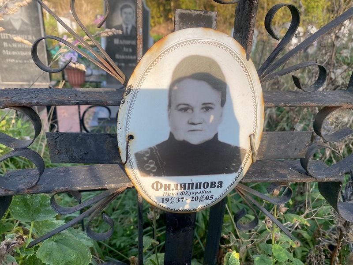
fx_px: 265
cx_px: 176
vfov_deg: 53.1
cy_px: 132
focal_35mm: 26
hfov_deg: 67.3
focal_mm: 4.25
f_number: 1.8
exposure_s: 1/588
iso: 32
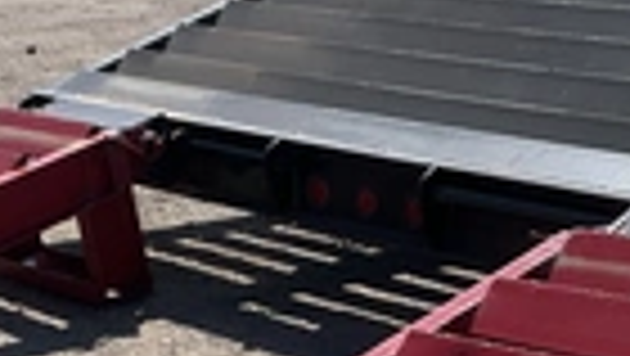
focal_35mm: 90
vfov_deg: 13.2
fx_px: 1505
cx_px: 225
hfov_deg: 23.6
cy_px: 401
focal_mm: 3
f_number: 1.8
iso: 25
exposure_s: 1/1412
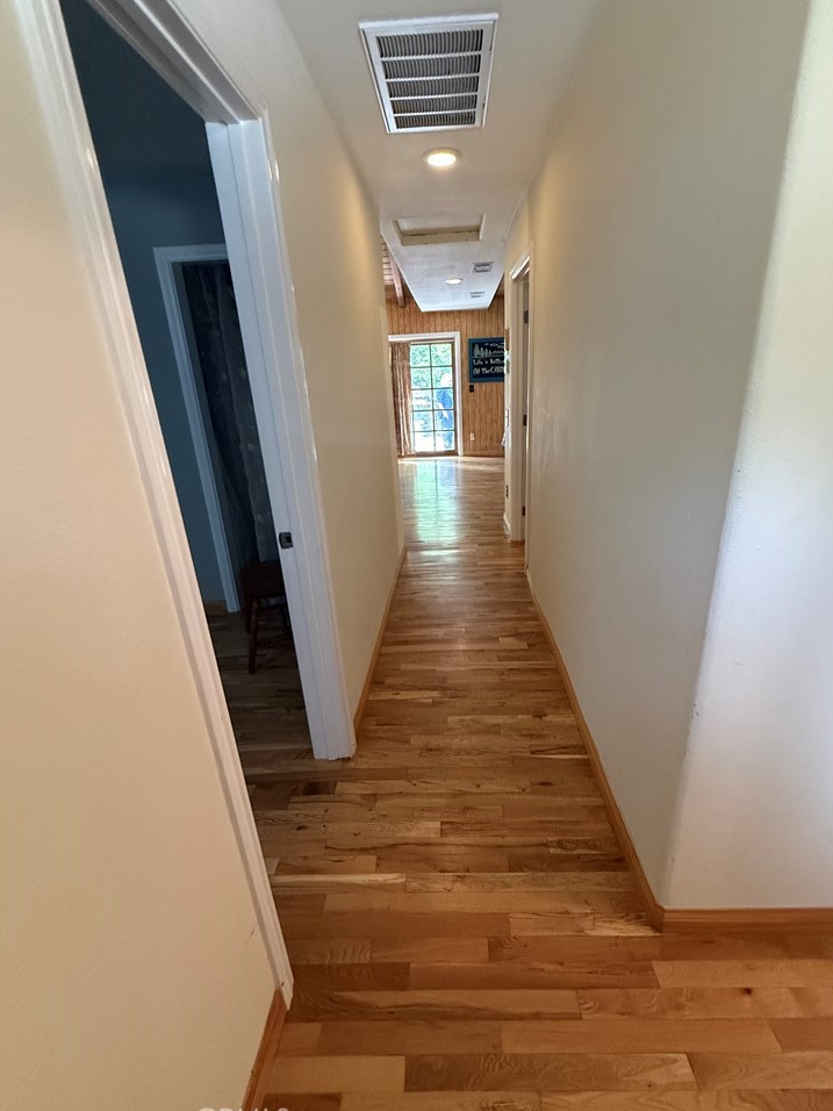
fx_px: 481
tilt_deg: -18.0
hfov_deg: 81.7
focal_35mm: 15
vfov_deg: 98.1
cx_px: 439
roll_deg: +3.1
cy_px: 540
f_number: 2.2
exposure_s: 1/60
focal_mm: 2.22
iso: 800
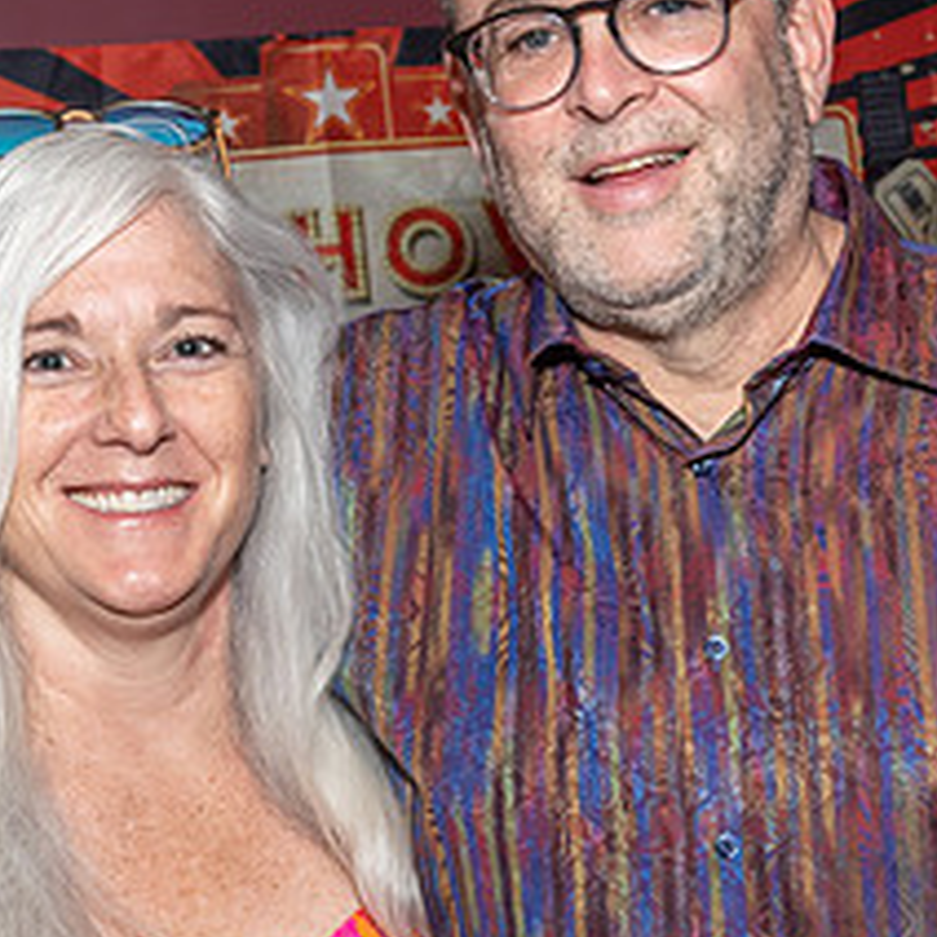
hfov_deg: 14.9
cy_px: 545
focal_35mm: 117
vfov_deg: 14.9
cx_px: 614
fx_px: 3583
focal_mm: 28
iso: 400
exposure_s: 1/250
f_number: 7.1
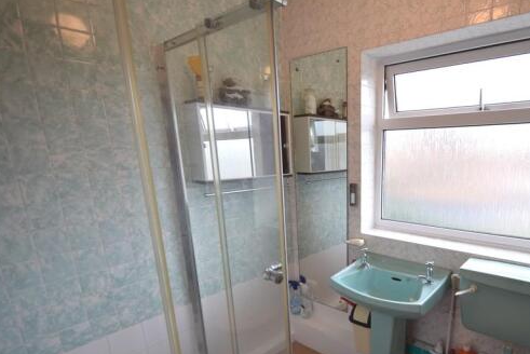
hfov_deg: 81.5
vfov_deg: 60.8
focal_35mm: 20
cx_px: 347
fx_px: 295
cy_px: 230
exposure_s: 1/125
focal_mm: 10
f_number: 5.6
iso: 400
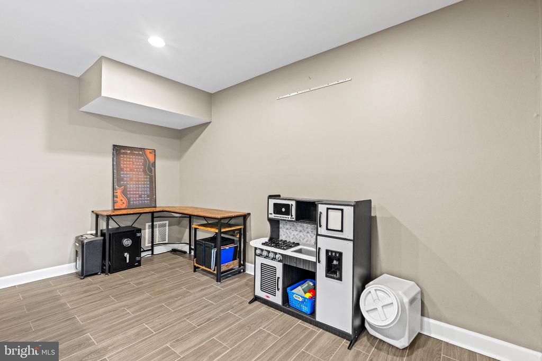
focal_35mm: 16
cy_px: 180
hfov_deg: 96.7
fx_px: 241
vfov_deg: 73.8
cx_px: 271
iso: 1000
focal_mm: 16
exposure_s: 1/1.25
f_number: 9
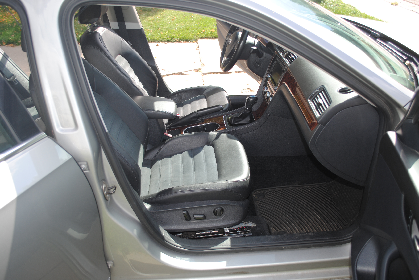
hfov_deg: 57.2
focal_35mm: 33
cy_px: 140
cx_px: 210
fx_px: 385
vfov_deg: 40.1
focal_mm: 22
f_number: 4
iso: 100
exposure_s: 1/200
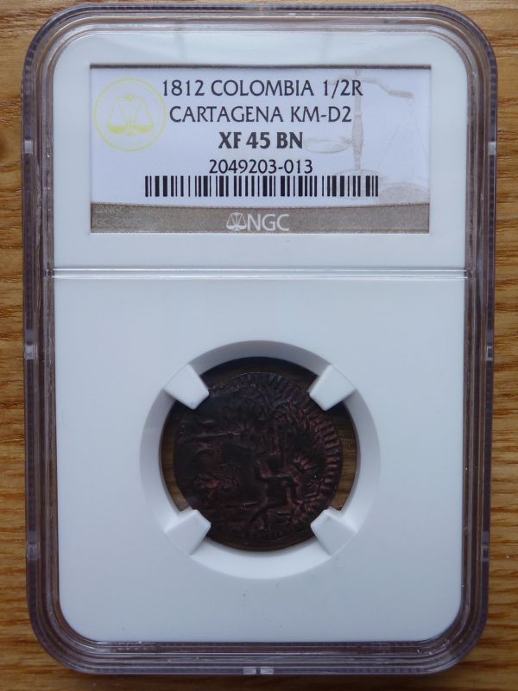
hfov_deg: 49.7
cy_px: 346
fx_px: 559
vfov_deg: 63.4
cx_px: 259
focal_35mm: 28
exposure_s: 1/40
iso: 80
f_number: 3.3
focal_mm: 4.9
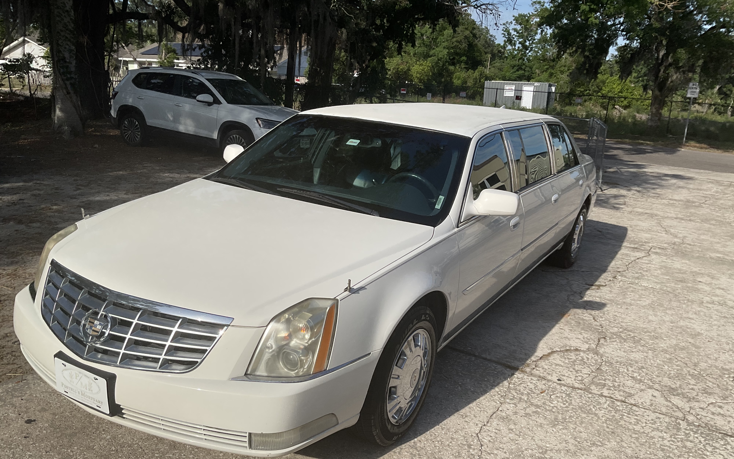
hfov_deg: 61.2
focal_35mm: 31
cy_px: 273
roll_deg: -2.2
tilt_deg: -20.6
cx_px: 370
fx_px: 620
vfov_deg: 40.4
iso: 20
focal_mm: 3
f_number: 1.8
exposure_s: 1/3534
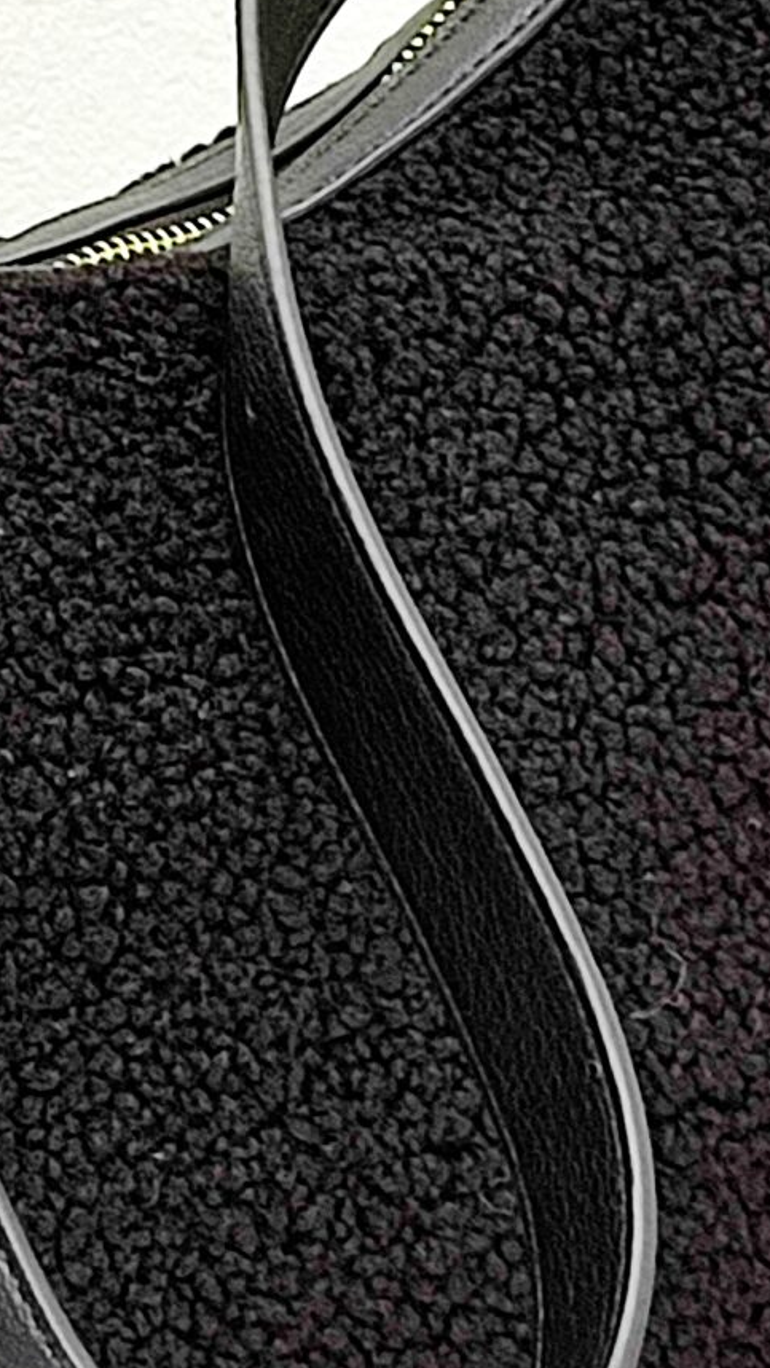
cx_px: -303
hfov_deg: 14.7
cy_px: 309
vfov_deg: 26.7
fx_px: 2830
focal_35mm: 78
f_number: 1.89
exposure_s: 1/50
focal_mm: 5.89
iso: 128
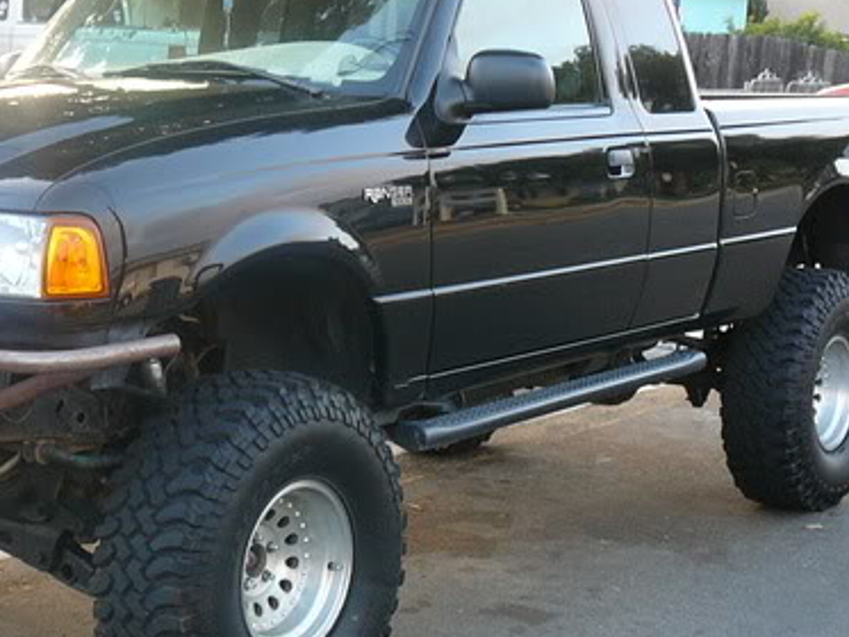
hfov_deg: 25.6
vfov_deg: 19.6
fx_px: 1840
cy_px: 325
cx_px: 182
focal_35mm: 75
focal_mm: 5.2
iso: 80
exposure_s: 1/30
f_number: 2.8
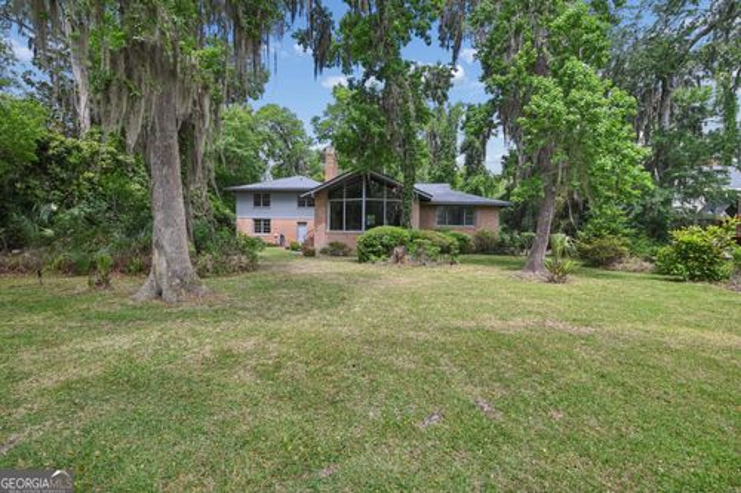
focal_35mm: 16
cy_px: 246
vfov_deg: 73.7
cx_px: 370
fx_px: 329
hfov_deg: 96.8
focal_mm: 16
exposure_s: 1/125
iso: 250
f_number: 9
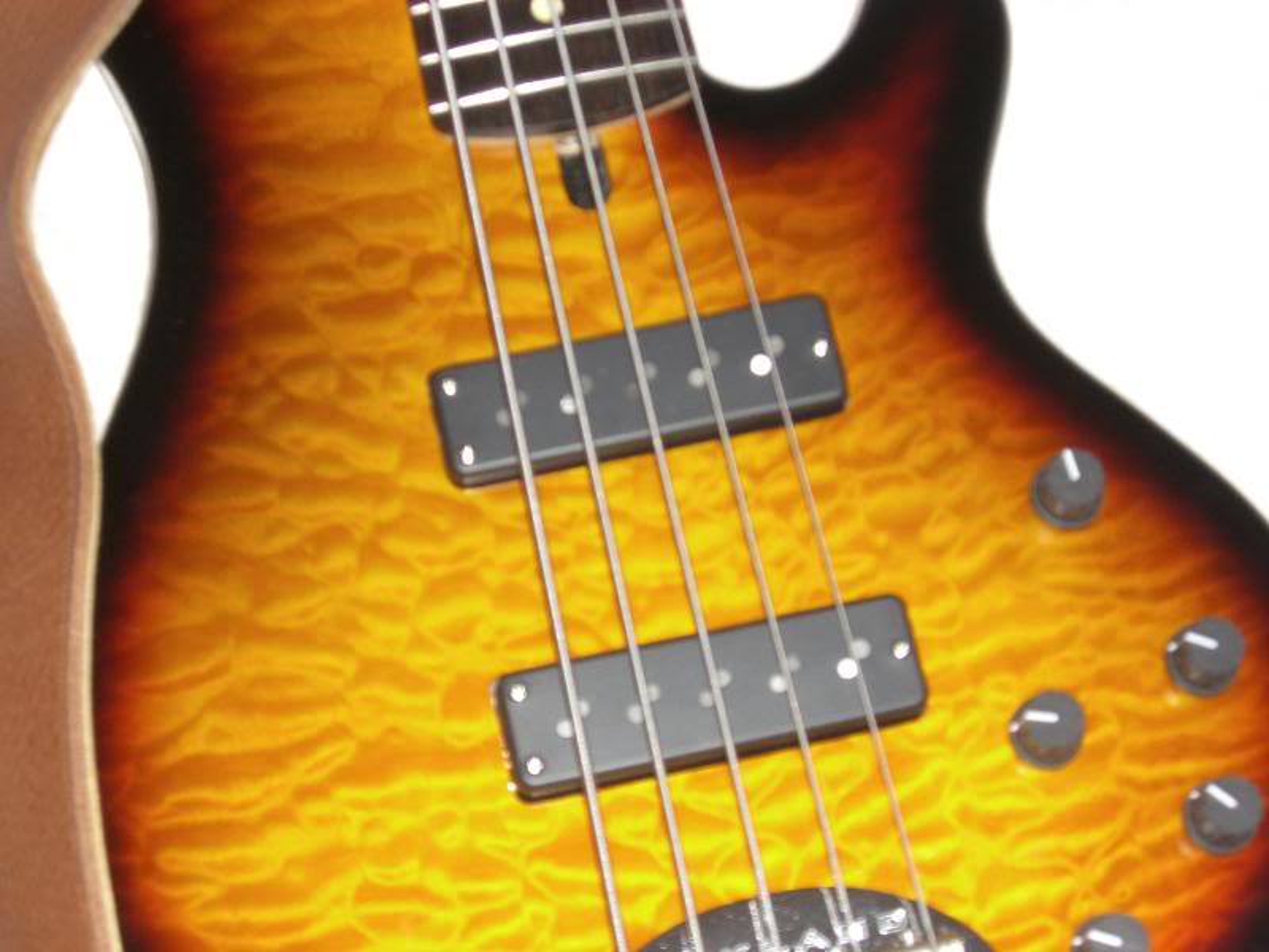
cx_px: 634
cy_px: 476
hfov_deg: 24.7
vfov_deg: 18.7
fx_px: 2896
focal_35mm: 79
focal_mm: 12.8
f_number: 4.1
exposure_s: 1/60
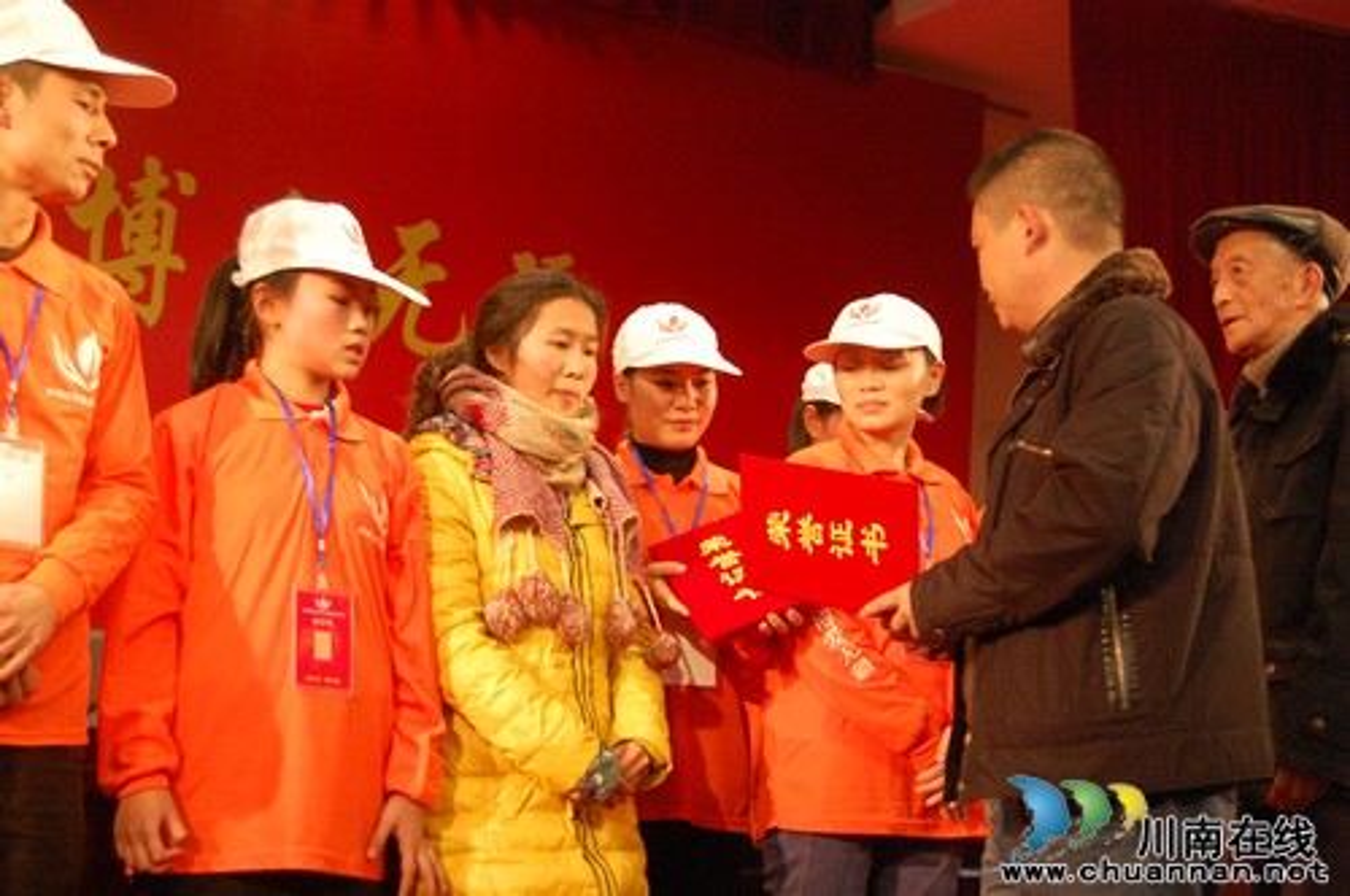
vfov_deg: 25.7
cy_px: 448
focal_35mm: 52
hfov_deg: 37.9
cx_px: 675
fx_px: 1966
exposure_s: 1/100
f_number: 5
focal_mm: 35
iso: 1600
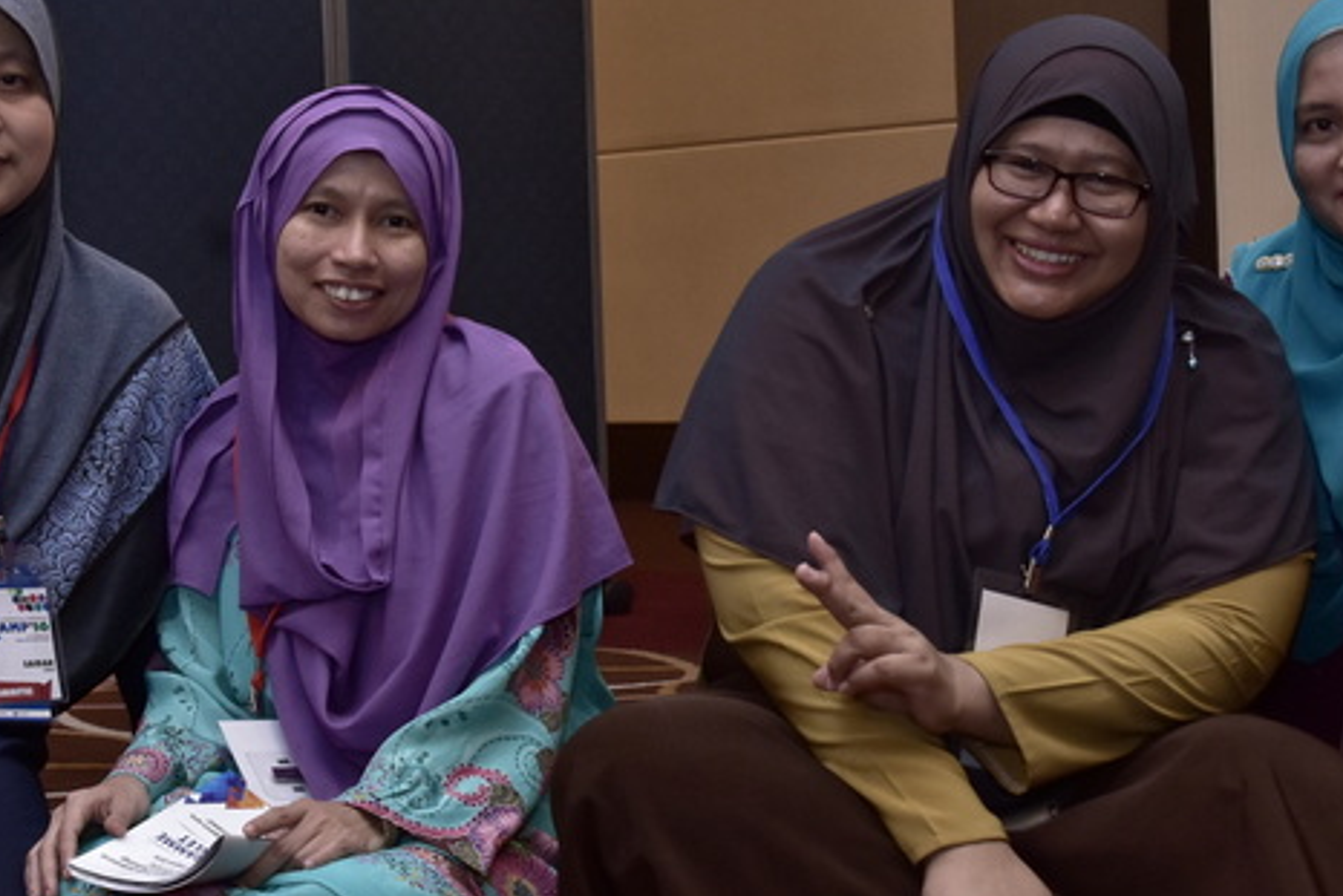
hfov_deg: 30.1
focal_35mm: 67
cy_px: 366
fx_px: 2500
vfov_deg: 20.3
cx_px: 672
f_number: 7.1
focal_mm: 26
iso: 1000
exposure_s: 1/40
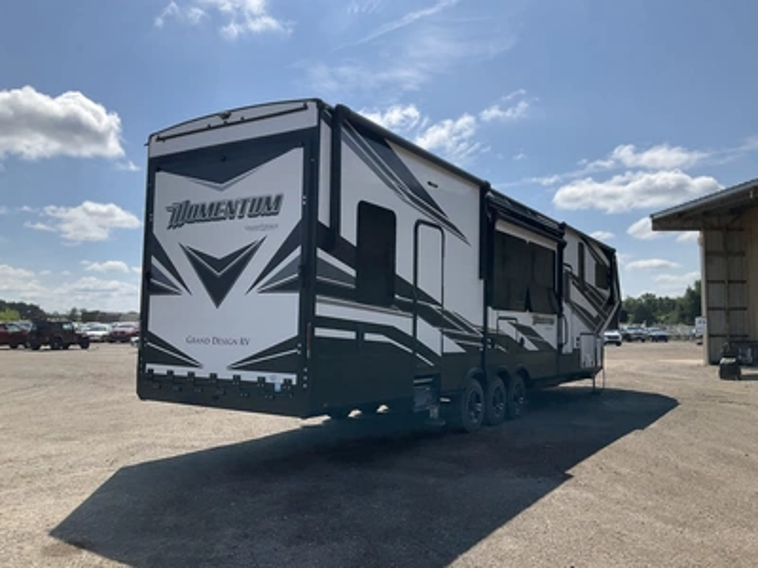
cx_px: 379
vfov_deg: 48.2
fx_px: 635
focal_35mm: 29
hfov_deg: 61.7
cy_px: 284
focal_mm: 3
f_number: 1.8
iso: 25
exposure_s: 1/2959
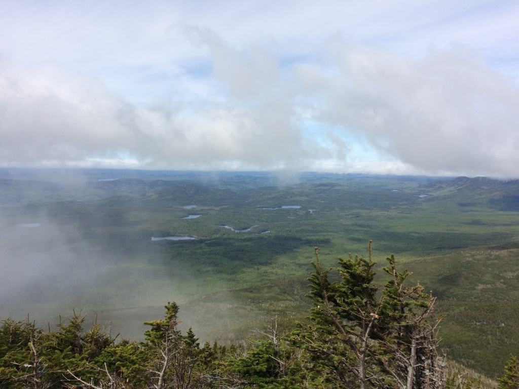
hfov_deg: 61.7
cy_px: 194
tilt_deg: -9.7
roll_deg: -0.5
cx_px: 260
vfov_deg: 48.2
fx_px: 435
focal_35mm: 29
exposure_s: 1/3425
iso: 32
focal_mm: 4.15
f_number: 2.2
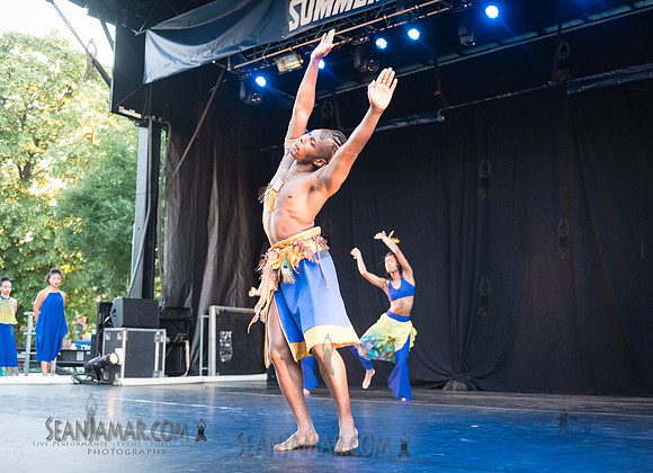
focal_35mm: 40
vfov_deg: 35.1
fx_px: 748
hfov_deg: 47.1
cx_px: 354
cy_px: 236
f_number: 2.8
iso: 3200
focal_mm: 38
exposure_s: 1/320
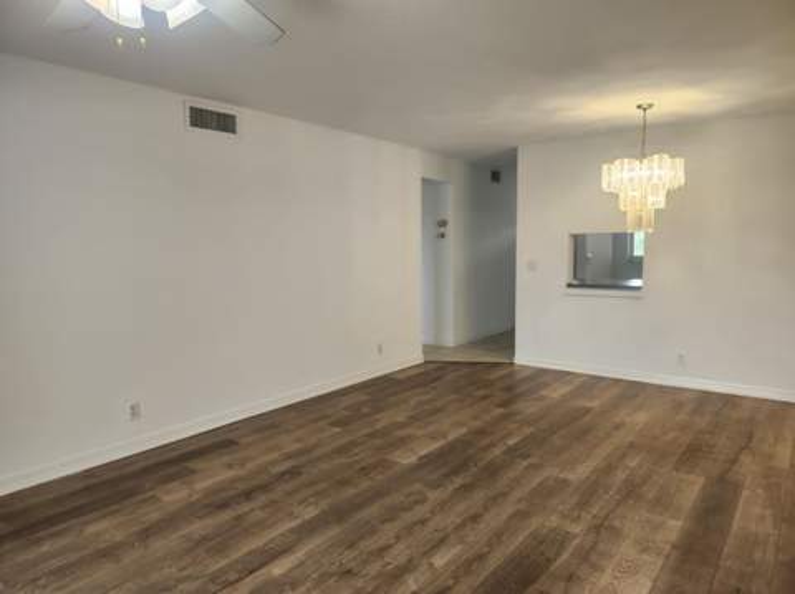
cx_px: 398
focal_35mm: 23
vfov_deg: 58.8
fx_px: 528
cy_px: 297
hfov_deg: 74.0
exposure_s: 1/120
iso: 160
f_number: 1.8
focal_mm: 5.54
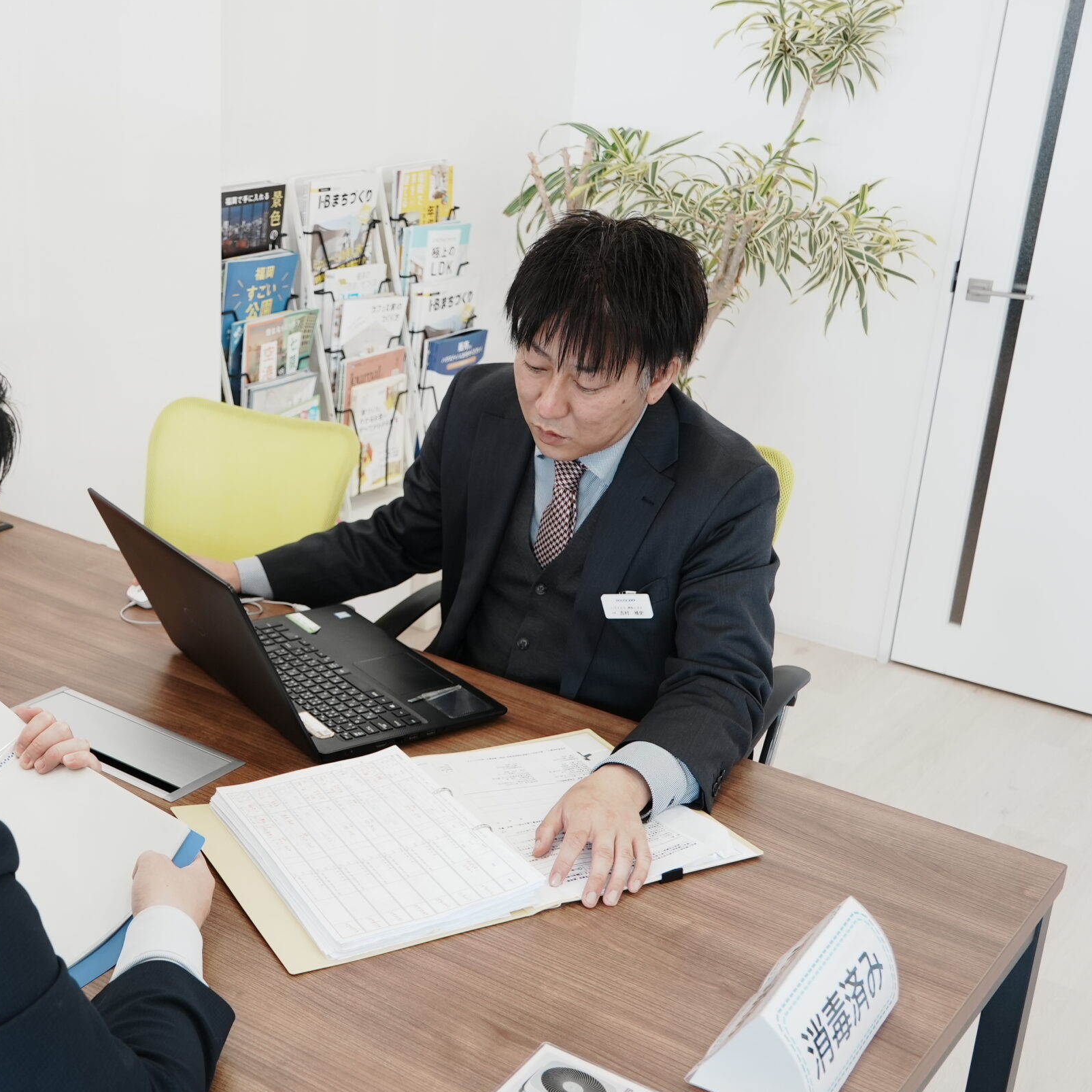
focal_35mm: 42
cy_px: 565
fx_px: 1499
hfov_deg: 39.1
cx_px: 296
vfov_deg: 40.0
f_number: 3.5
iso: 400
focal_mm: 21
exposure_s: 1/40
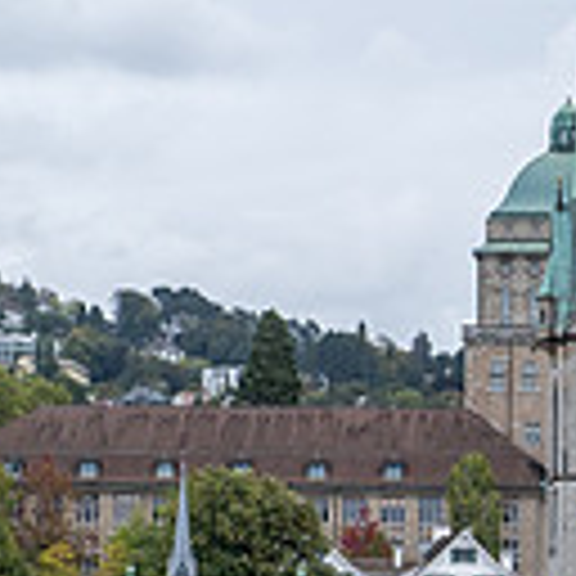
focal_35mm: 248
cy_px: 432
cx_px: 603
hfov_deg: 7.0
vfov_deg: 7.1
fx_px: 4669
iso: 160
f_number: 4.5
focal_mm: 55
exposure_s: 1/340
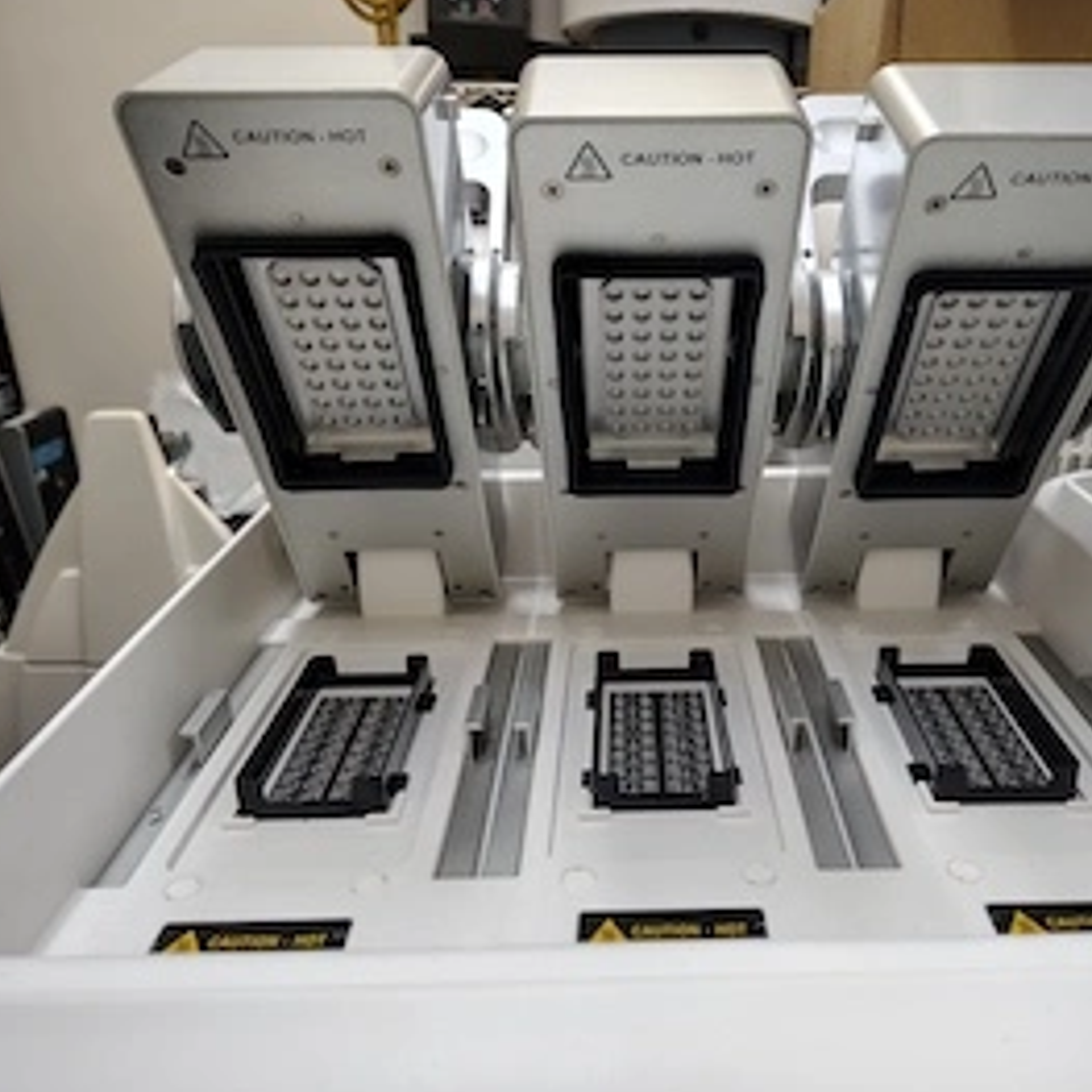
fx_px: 1035
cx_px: 648
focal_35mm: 29
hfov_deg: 55.3
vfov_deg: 55.6
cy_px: 548
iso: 330
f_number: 1.8
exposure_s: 1/120
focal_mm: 5.56
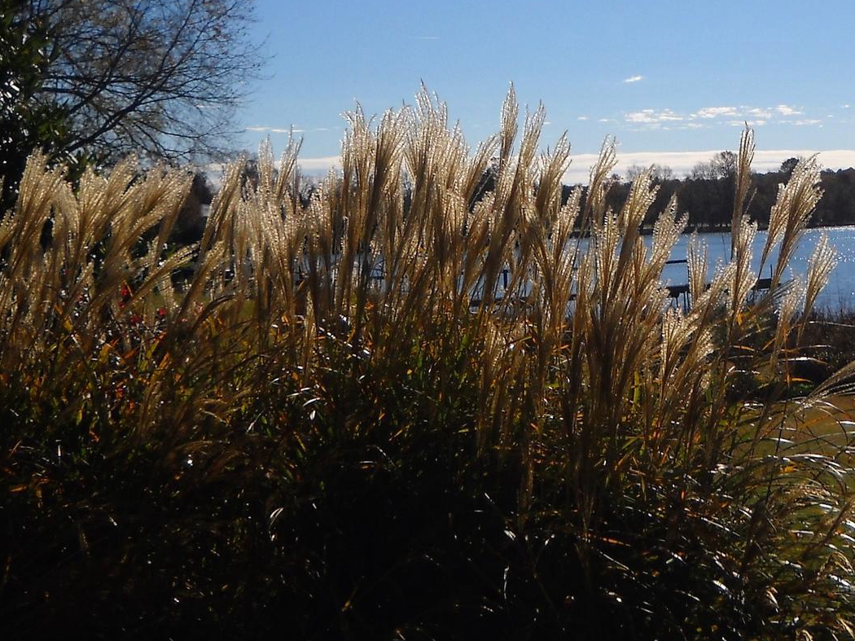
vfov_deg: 18.2
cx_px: 675
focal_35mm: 80
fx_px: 1976
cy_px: 94
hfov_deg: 24.1
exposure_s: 1/1000
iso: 64
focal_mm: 6.72
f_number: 5.5
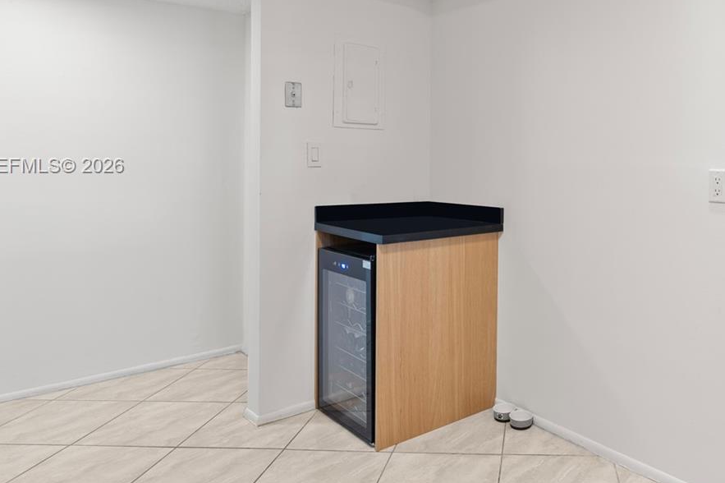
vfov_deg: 44.4
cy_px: 167
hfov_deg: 60.9
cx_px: 525
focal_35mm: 29
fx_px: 584
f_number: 8
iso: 200
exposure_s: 1/1.25
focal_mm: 16
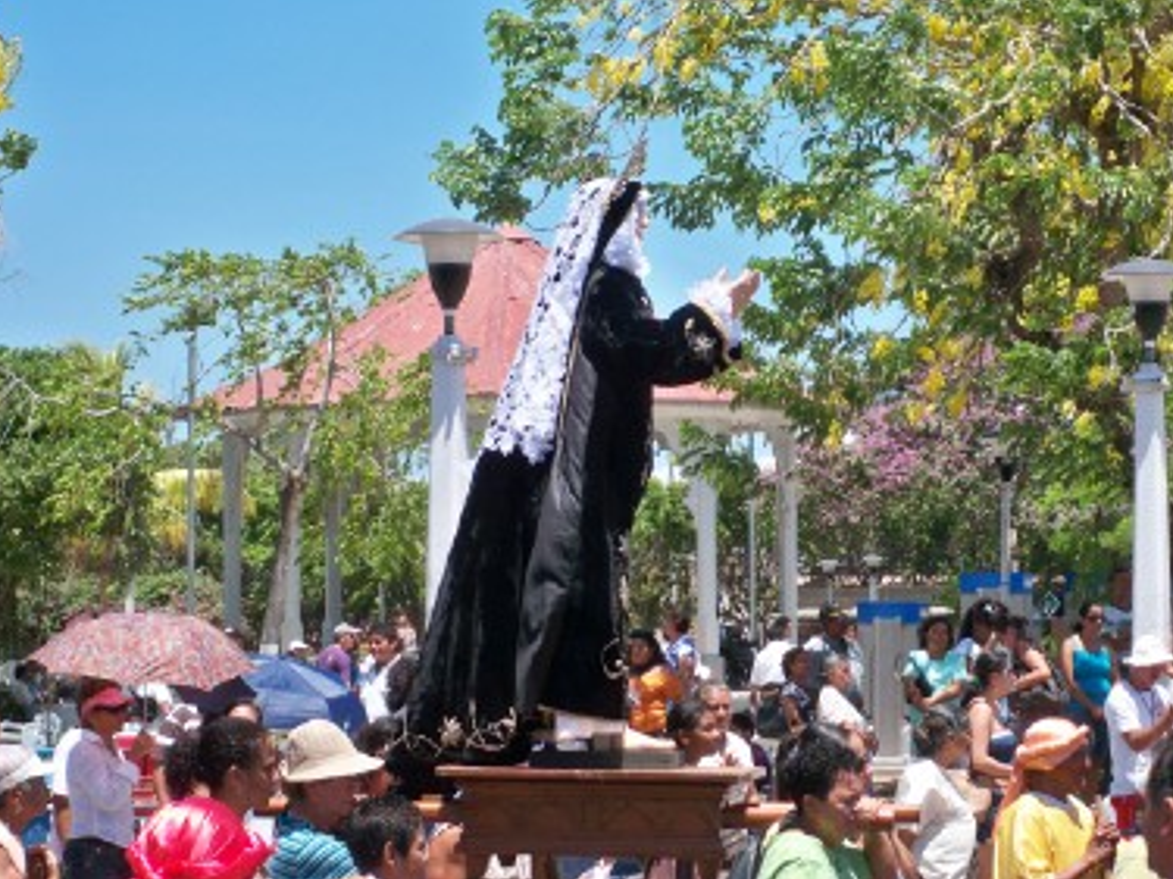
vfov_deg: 13.2
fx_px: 3794
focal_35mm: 112
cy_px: 416
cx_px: 604
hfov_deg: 17.6
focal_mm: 18.8
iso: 80
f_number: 5.7
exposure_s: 1/250
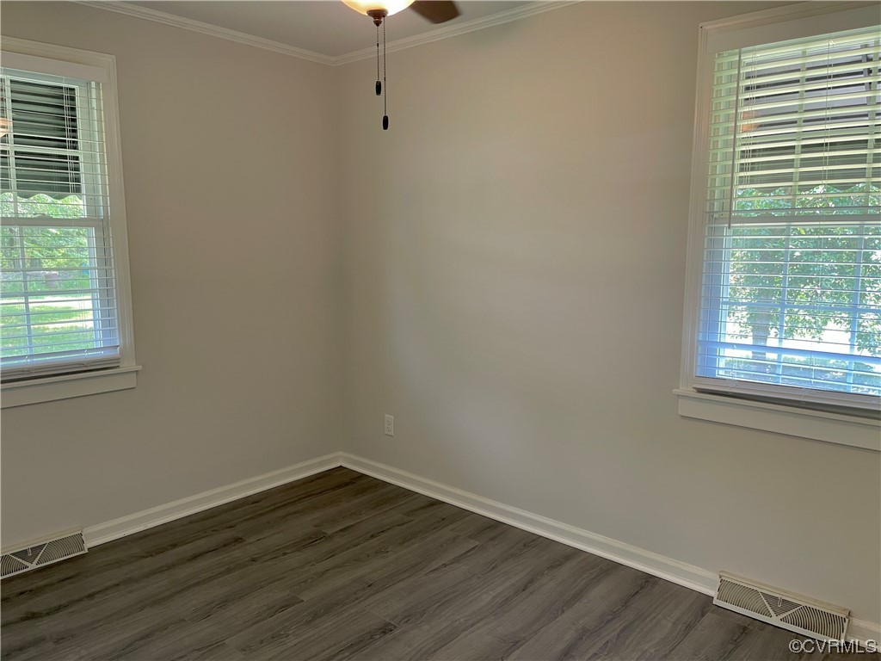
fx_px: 662
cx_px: 440
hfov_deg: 67.3
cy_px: 330
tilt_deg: -8.5
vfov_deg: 53.1
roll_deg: -0.4
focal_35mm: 26
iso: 80
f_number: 1.6
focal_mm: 5.1
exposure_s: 1/60
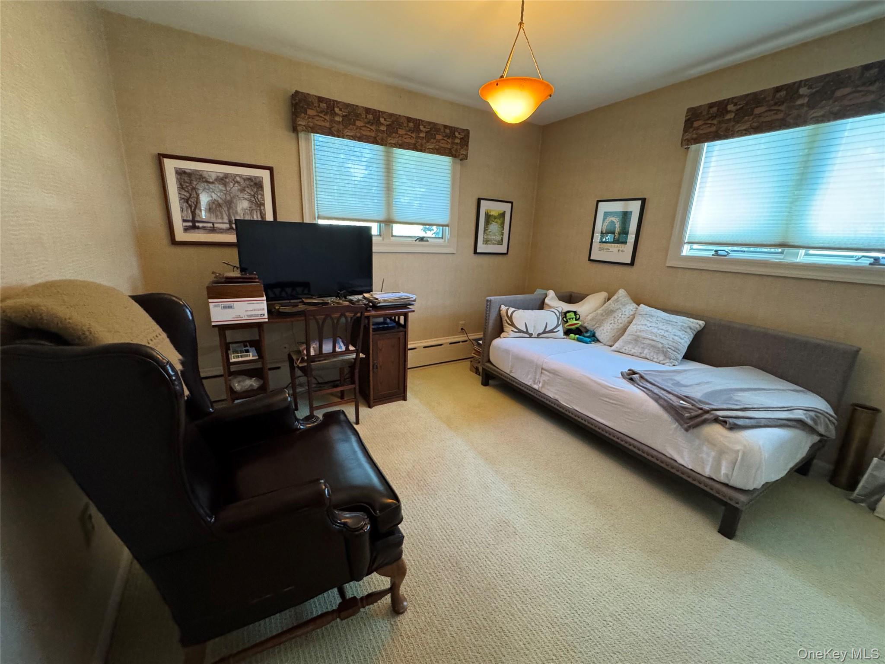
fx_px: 358
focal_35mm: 14
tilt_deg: -16.2
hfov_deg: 102.1
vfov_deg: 85.7
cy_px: 332
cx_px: 442
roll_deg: -2.9
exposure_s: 1/60
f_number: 2.2
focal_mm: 2.22
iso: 640
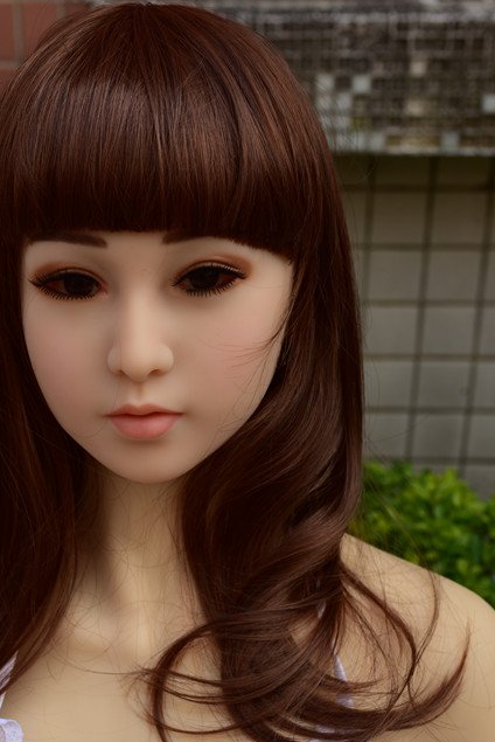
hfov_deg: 20.5
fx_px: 1360
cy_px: 580
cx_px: 149
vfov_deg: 29.9
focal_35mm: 66
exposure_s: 1/200
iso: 64
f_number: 5.6
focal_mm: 35
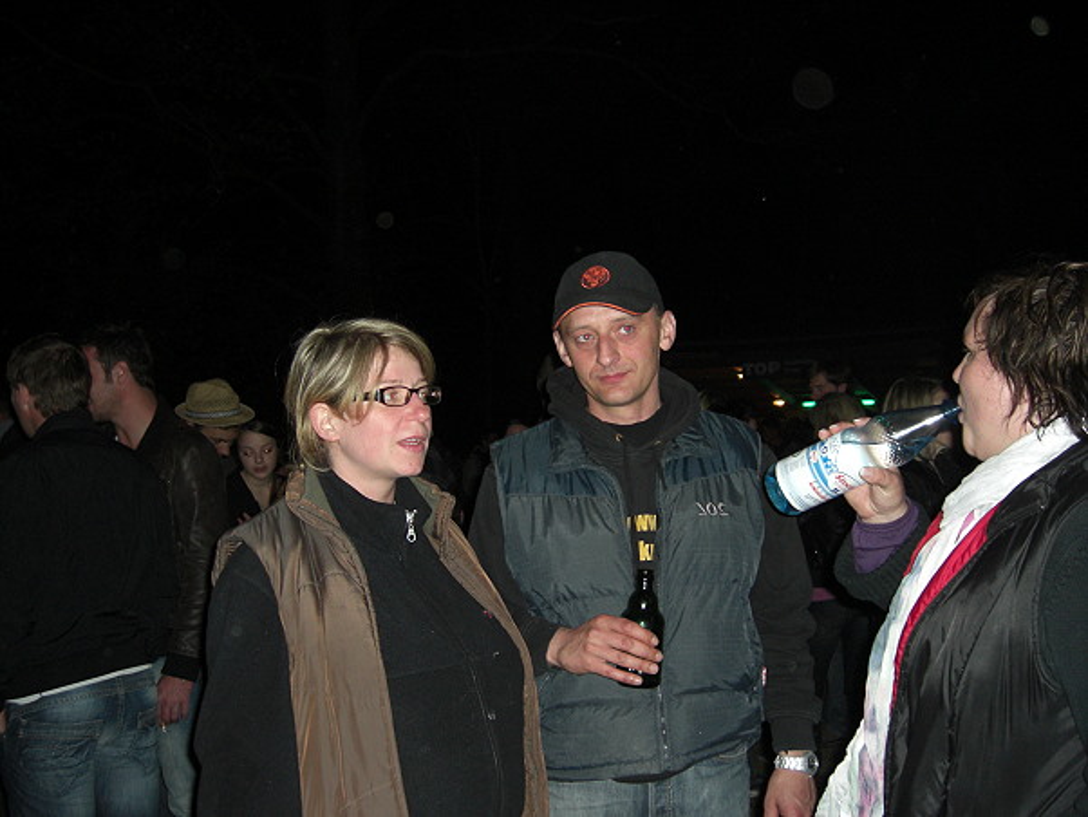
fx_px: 1195
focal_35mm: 38
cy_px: 408
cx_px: 544
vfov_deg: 37.7
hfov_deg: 49.0
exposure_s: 1/60
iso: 200
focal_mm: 7.9
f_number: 2.8
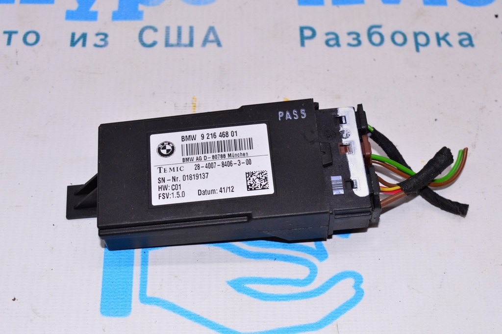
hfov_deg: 35.1
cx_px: 251
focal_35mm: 57
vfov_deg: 23.7
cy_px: 167
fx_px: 794
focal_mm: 38
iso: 1600
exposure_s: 1/200
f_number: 8
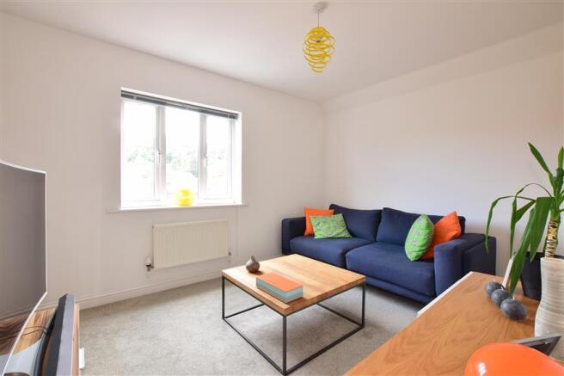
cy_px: 188
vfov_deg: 77.3
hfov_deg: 100.4
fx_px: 235
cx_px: 282
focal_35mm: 15
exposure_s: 1/4
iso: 320
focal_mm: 10
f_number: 16
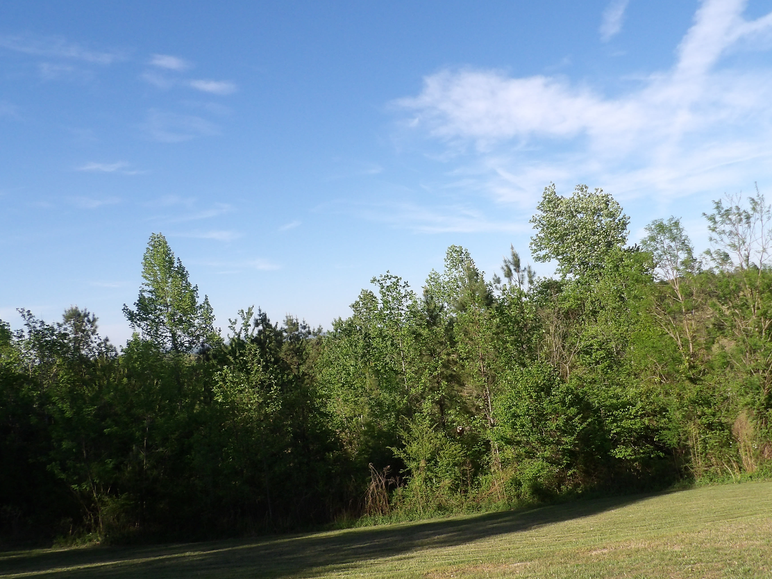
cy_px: 342
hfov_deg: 56.6
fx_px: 714
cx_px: 441
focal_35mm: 32
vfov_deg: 44.0
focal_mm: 4.3
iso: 100
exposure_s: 1/903
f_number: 3.2
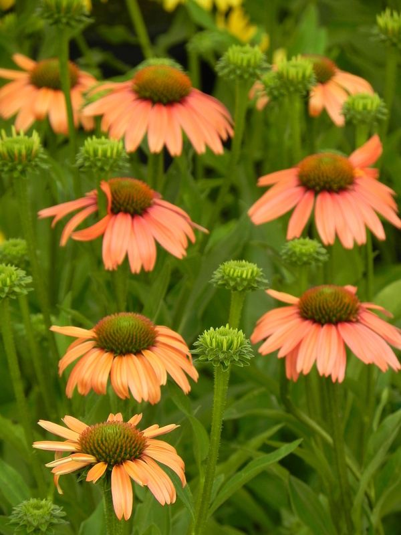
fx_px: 5205
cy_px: 268
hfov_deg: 4.4
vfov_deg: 5.9
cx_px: 200
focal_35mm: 337
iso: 160
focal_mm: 59.9
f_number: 5
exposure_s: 1/250
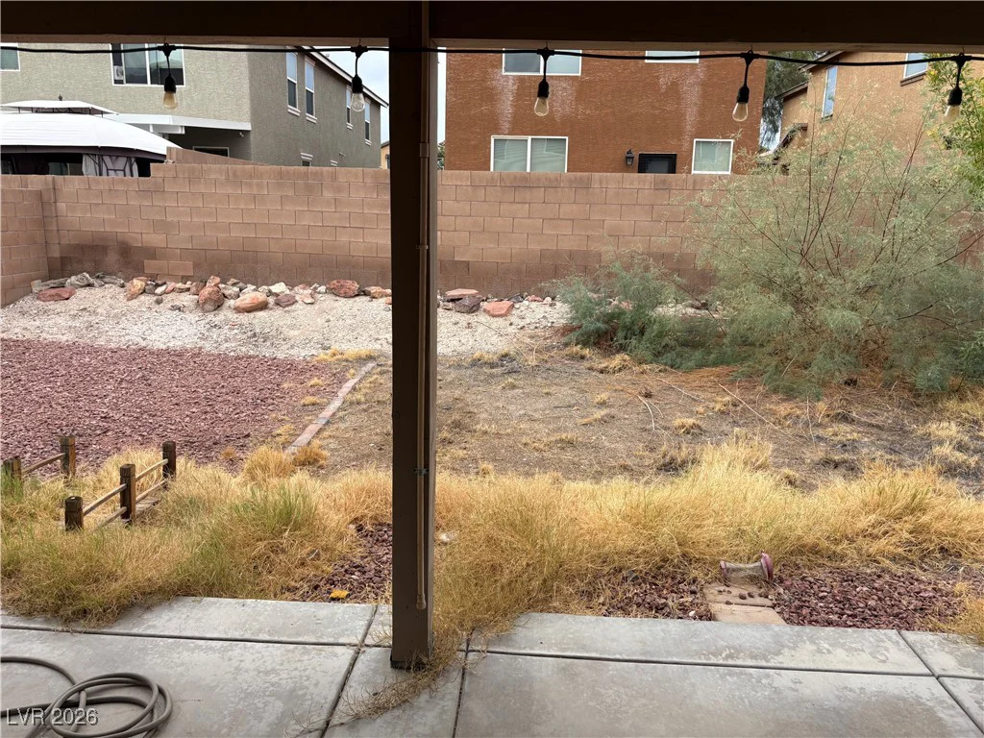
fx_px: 739
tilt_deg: -8.9
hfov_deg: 67.3
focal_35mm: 26
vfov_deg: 53.1
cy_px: 369
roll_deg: -0.1
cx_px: 492
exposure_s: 1/1217
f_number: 1.6
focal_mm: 5.96
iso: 50
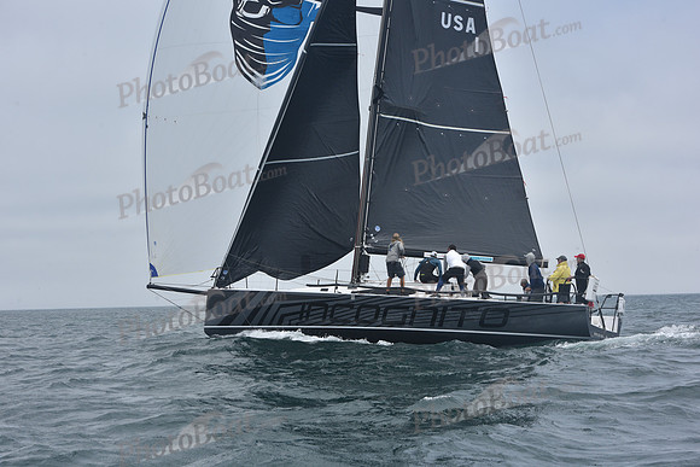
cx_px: 350
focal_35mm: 70
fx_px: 1361
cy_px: 234
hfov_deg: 28.8
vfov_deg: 19.5
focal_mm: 70
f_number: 10
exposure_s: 1/800
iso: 250
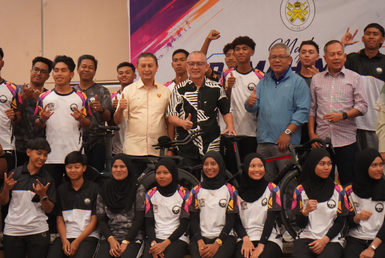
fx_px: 749
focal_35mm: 70
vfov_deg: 19.5
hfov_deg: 28.8
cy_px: 129
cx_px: 192
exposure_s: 1/125
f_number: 5.6
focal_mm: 70
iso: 12800
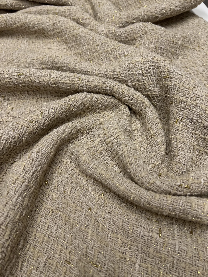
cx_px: 104
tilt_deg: -56.9
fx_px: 208
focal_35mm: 26
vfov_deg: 67.3
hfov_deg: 53.1
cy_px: 138
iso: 50
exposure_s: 1/333
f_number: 1.5
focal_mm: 5.7
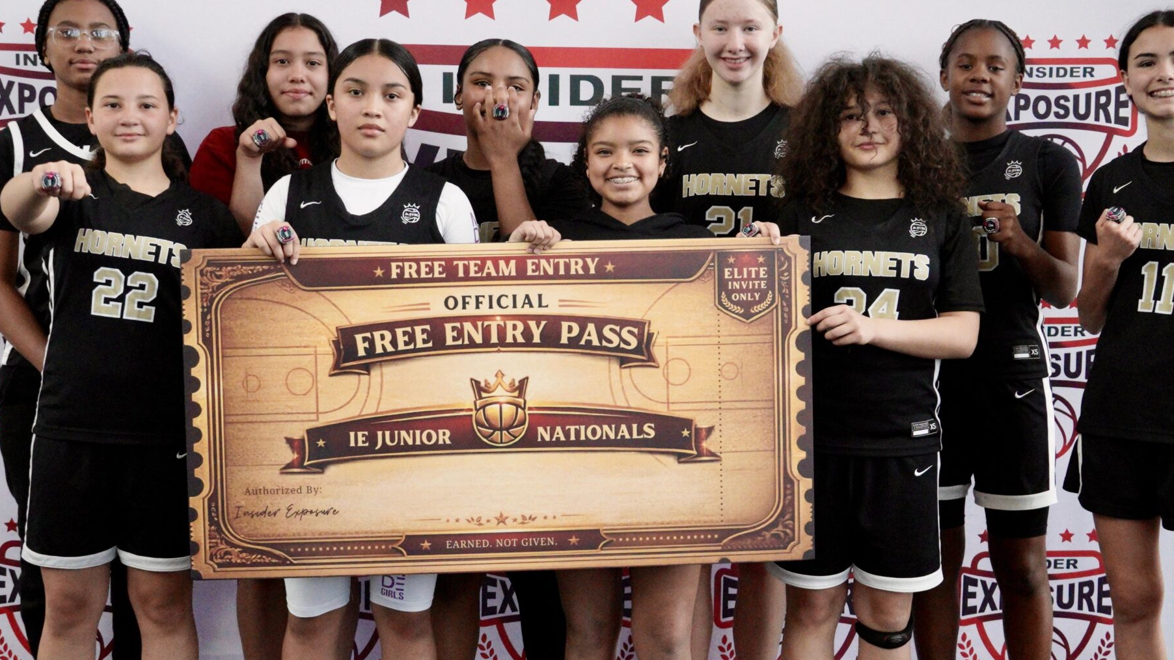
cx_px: 599
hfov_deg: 37.8
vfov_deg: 21.8
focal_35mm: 55
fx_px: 1712
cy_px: 354
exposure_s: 1/500
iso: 5000
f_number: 4
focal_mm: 25
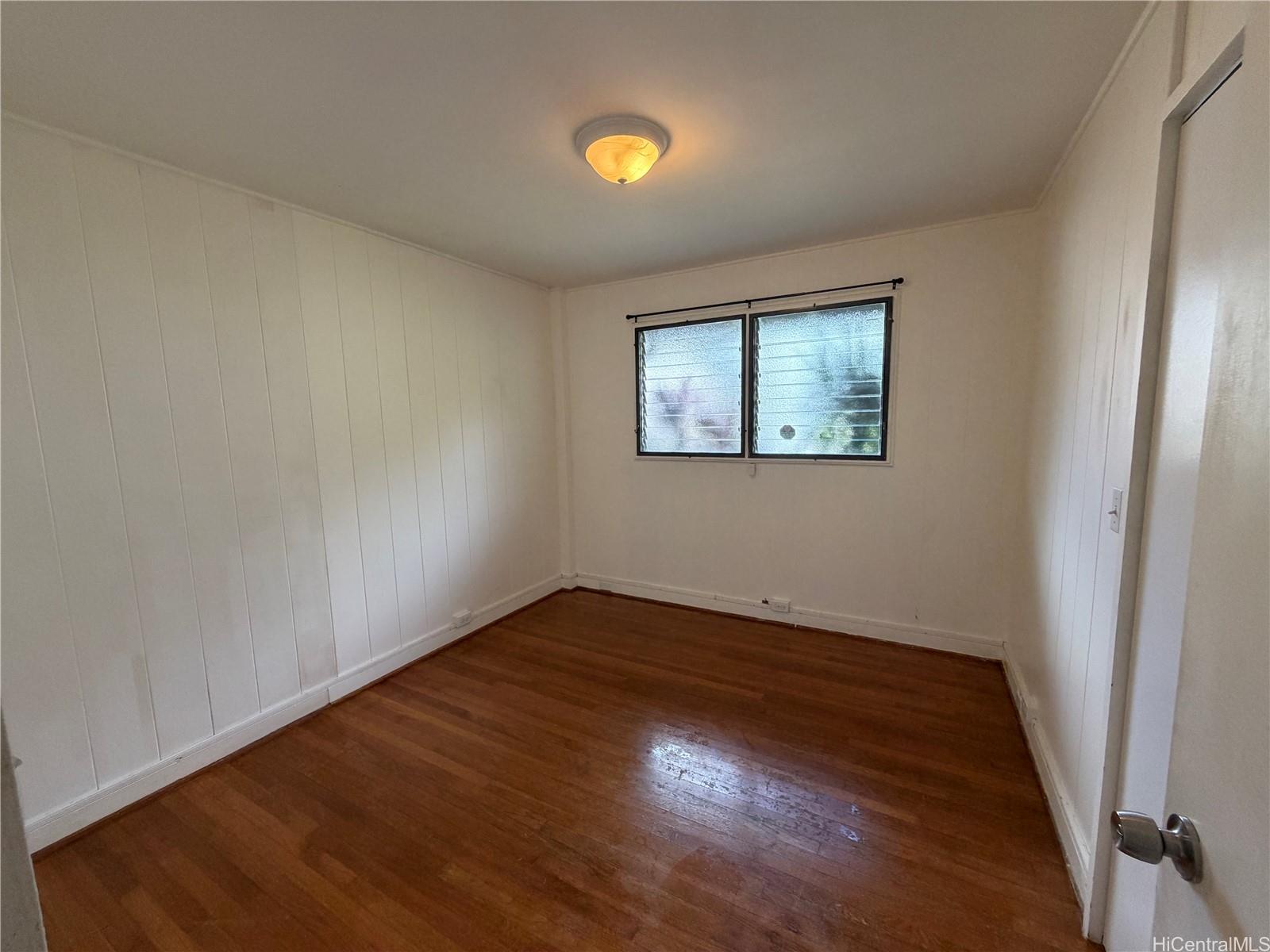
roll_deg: +1.3
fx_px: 514
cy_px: 476
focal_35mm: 14
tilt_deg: -6.0
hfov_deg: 102.1
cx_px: 635
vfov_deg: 85.7
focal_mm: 2.22
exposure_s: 1/97
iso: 320
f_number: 2.2
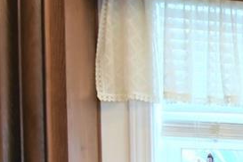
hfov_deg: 16.1
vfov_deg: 14.7
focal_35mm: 88
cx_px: 522
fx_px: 594
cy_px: 227
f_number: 4.5
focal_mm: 10
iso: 400
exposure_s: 1/80
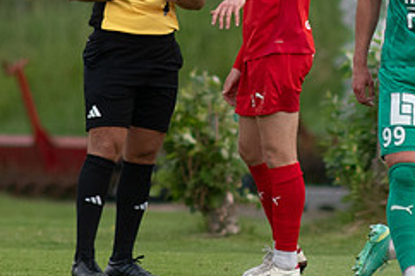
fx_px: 24548
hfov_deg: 1.0
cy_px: 1
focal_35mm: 2131
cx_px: 252
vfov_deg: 0.6
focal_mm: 300
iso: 400
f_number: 3.2
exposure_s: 1/1600
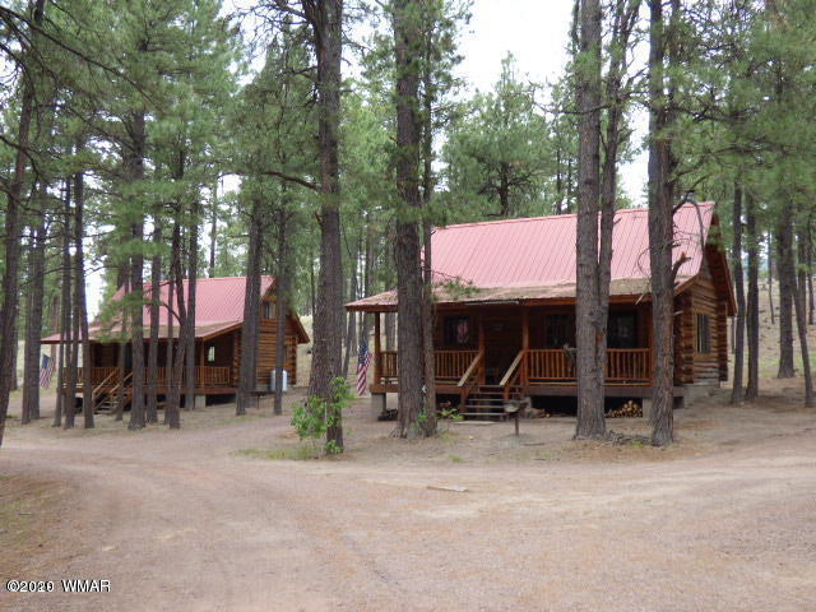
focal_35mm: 37
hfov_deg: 50.1
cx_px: 408
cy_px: 306
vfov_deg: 38.7
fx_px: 872
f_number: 3.5
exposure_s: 1/125
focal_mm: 6.47
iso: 100
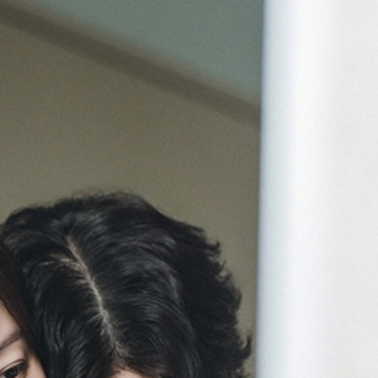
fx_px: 4546
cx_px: 134
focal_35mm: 368
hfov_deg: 4.8
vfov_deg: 4.8
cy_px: 391
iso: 500
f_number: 2.8
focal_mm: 125
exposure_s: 1/200
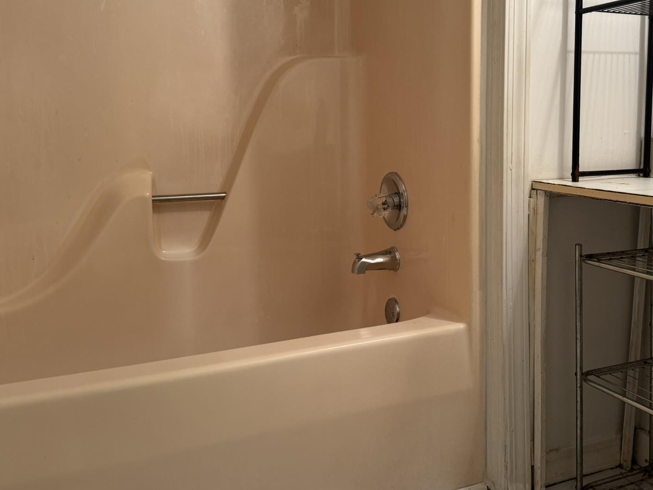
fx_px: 660
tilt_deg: -4.6
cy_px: 173
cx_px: 371
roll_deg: +0.0
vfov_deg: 40.3
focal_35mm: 35
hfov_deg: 52.5
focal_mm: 6.76
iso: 200
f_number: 1.78
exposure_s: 1/60
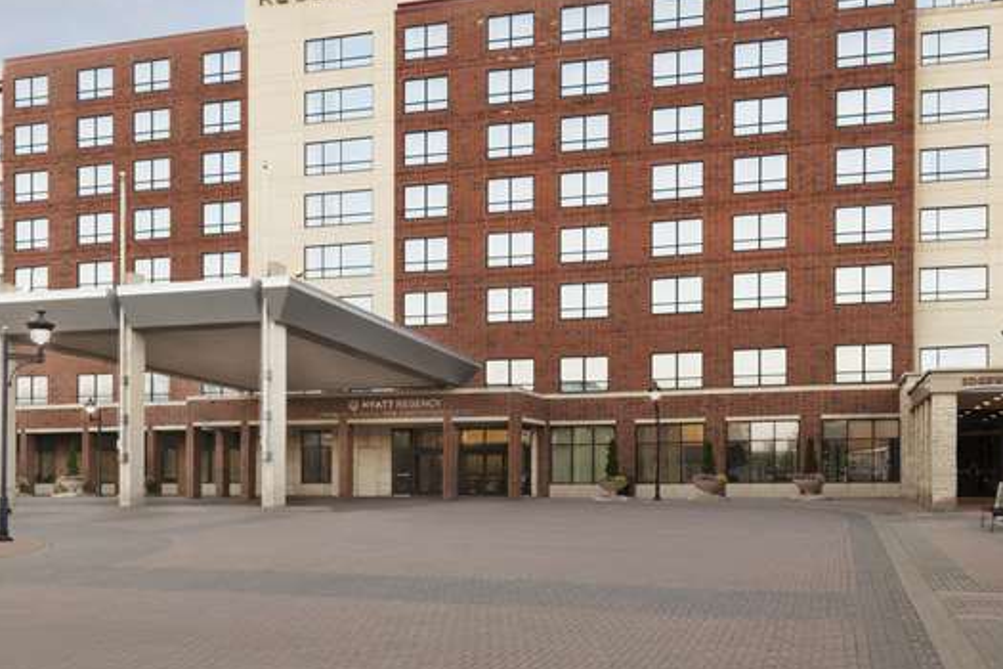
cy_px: 78
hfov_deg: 51.4
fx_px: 1031
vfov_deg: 34.1
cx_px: 381
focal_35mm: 37
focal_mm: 19
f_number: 22
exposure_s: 1
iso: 31
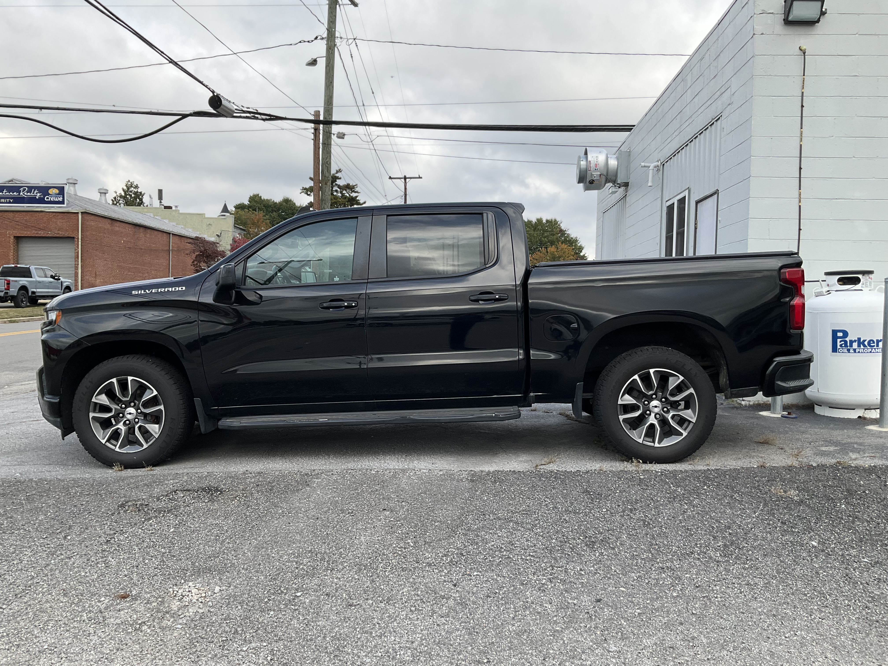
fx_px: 744
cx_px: 444
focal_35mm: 29
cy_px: 333
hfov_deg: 61.7
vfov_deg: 48.2
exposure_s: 1/1035
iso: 25
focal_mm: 3
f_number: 1.8
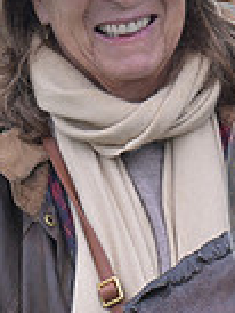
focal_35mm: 285
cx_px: 436
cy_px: 159
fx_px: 2576
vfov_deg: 6.9
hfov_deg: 5.1
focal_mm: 70
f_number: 5.6
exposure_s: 1/800
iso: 1100
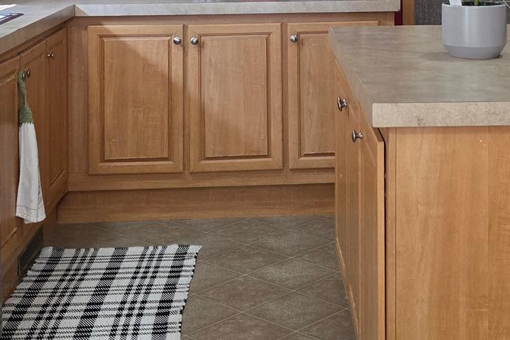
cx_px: 361
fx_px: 1034
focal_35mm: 73
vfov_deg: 17.9
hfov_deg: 27.4
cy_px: -49
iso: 250
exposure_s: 1/120
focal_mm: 6.3
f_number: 1.7
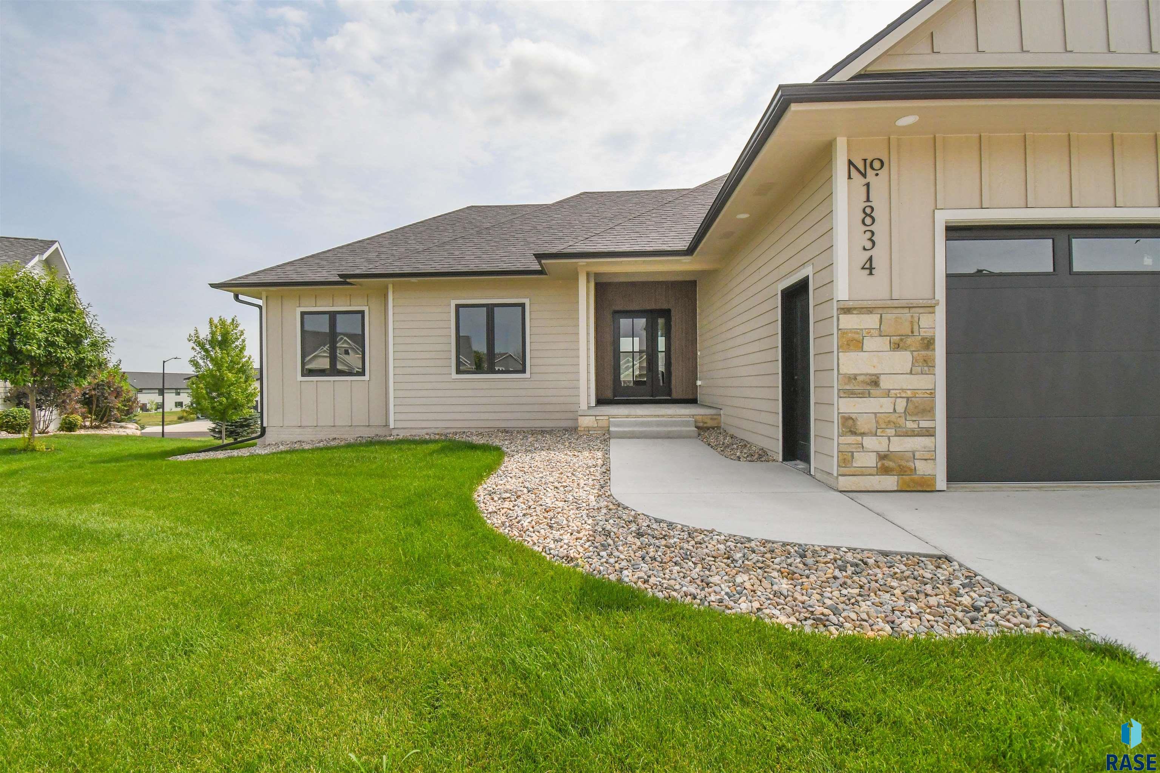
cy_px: 386
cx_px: 580
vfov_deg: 77.3
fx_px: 483
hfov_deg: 100.4
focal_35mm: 15
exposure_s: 1/8000
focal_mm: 10
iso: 1250
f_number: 7.1
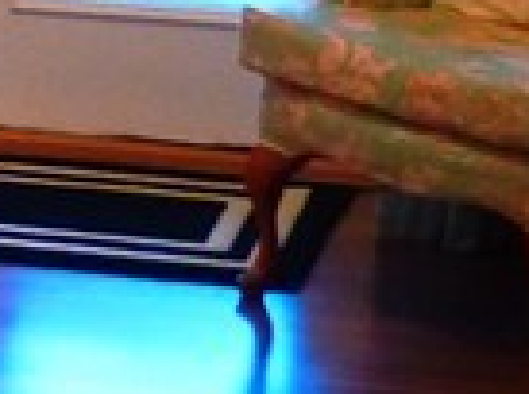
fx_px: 3887
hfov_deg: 7.6
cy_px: -193
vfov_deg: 5.7
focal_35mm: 255
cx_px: -367
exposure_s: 1/10
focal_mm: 6.1
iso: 400
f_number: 3.7
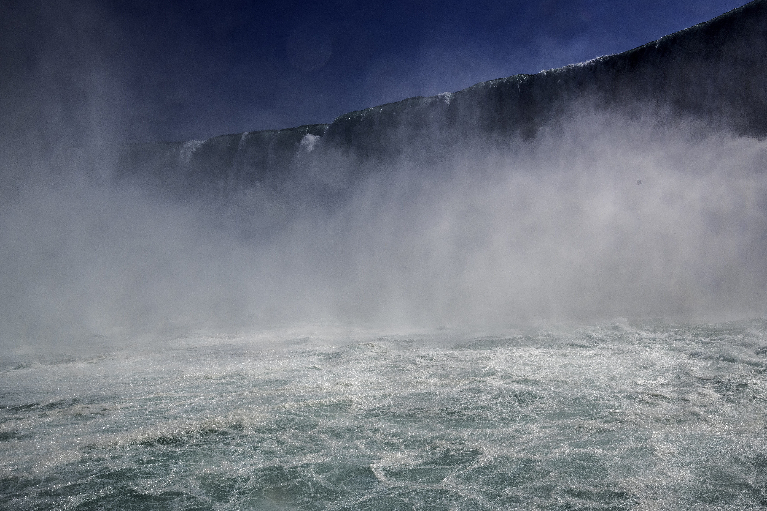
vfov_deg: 36.9
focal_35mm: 36
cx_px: 394
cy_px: 262
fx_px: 767
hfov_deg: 53.1
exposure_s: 1/1250
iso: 200
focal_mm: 35
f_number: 13
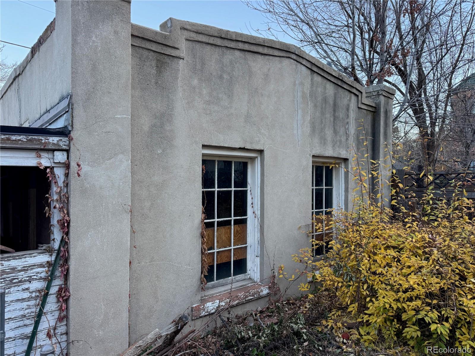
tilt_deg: -0.8
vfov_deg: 56.8
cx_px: 238
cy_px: 178
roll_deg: -0.6
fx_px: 329
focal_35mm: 24
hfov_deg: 71.6
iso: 200
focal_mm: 6.76
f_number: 1.78
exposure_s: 1/70
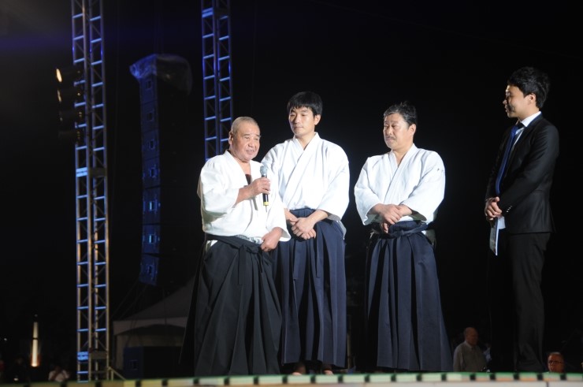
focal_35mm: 98
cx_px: 292
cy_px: 194
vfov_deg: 14.0
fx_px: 1577
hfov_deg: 21.0
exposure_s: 1/40
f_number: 5
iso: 400
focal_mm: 65
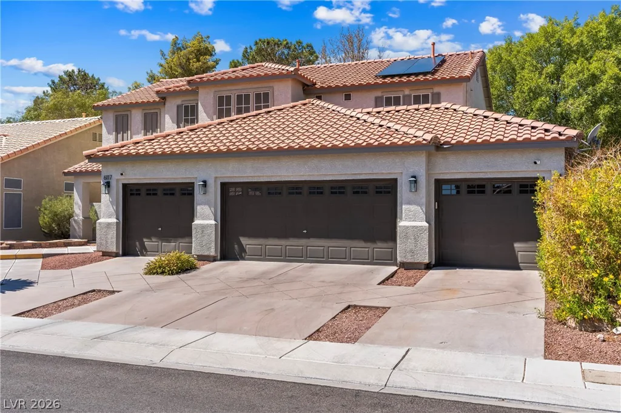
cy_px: 206
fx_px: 569
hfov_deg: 57.2
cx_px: 310
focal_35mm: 33
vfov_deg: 39.9
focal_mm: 22
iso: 400
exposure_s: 1/8000
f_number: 8
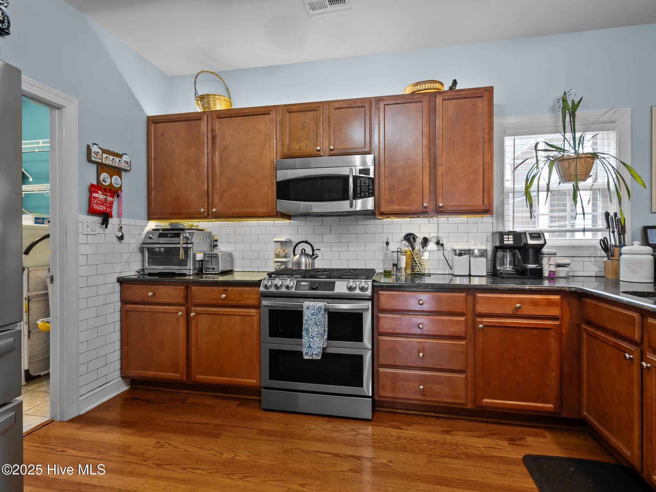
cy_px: 246
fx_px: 303
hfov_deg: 94.5
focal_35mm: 16
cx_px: 328
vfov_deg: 78.1
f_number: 5.6
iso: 200
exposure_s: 1/1.25
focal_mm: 8
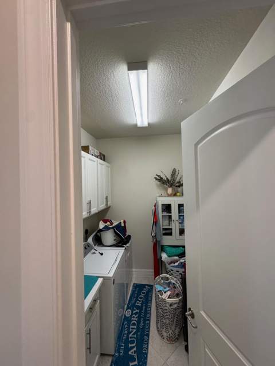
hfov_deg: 85.7
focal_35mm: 14
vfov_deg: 102.1
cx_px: 138
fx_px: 148
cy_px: 183
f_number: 2.2
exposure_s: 1/120
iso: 200
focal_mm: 2.22
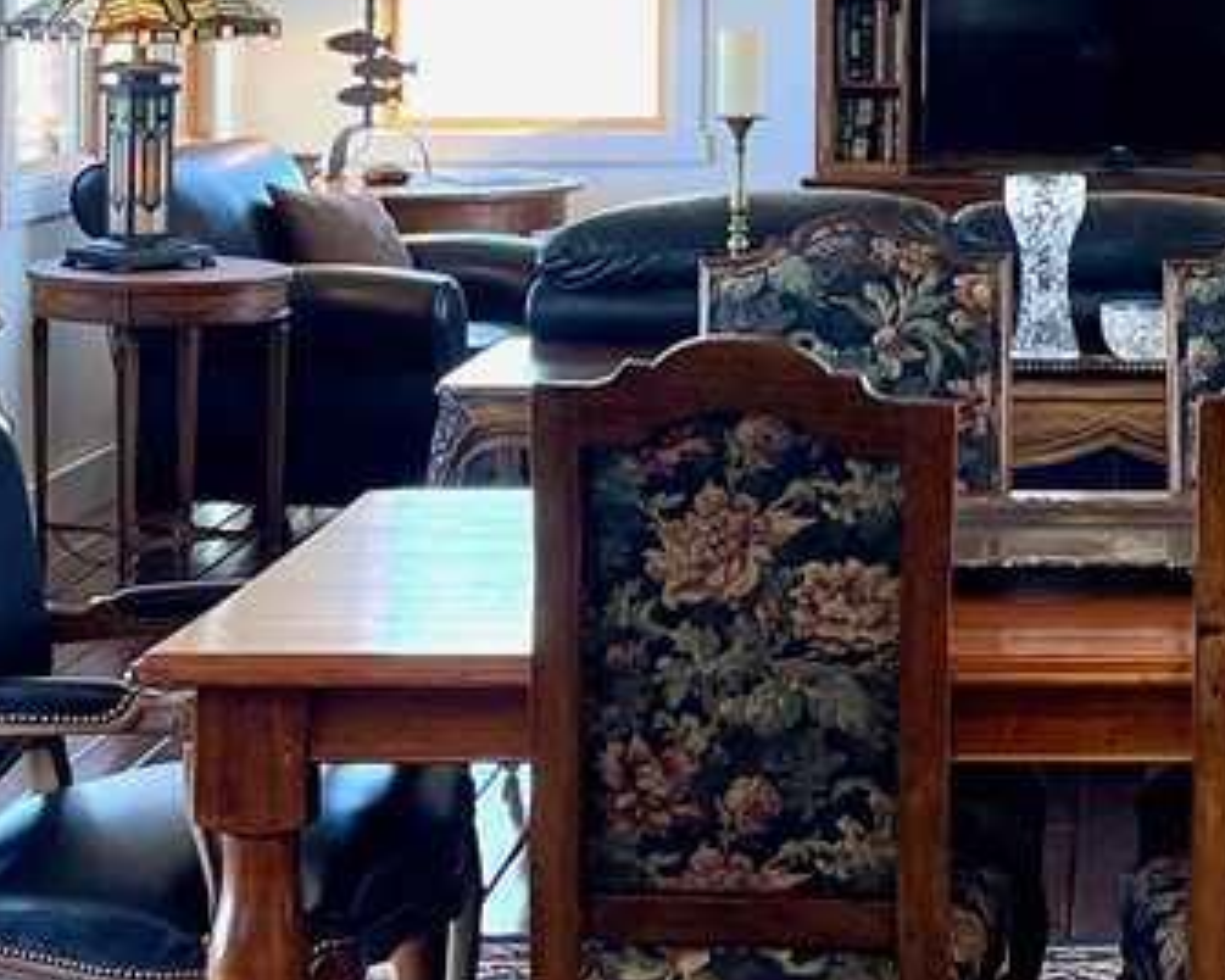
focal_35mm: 97
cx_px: 1134
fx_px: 3517
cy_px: -121
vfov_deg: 15.4
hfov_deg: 19.4
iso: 100
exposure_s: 1/120
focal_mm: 5.1
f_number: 1.6
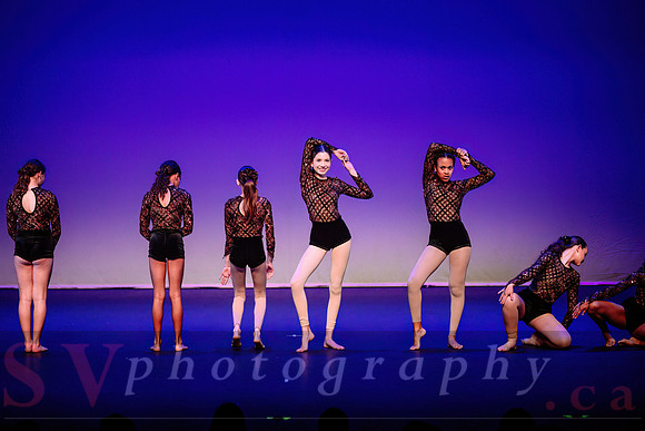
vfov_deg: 11.3
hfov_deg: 16.8
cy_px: 226
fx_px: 2181
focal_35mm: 122
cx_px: 307
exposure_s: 1/400
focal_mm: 116
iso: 1600
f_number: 2.8
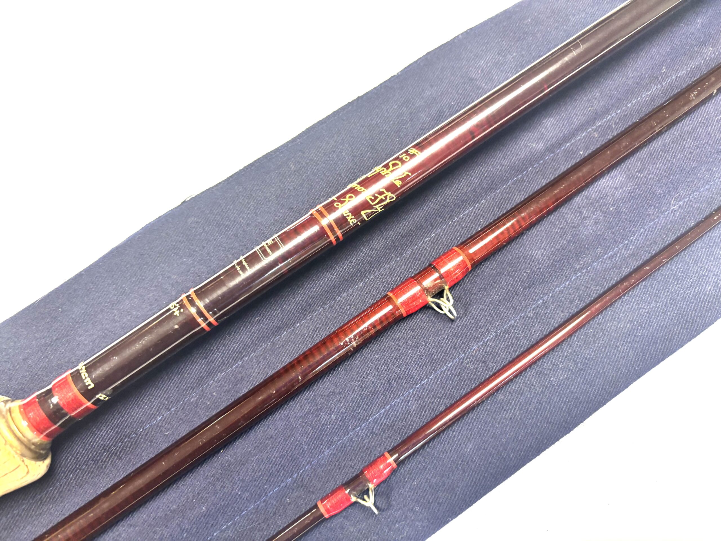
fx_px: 542
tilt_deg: -70.7
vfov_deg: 53.1
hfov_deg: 67.3
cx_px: 360
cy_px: 270
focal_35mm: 26
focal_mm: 5.96
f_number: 1.6
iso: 100
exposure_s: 1/50
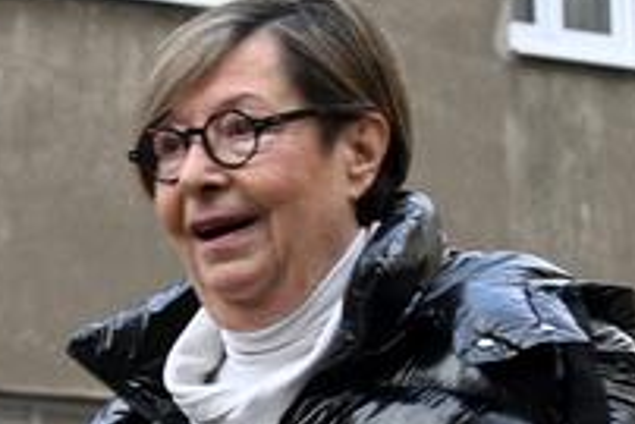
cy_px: 898
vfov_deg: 4.7
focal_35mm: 285
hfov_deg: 6.9
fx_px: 5031
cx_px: -701
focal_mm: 36
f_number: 4
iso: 360
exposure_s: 1/500
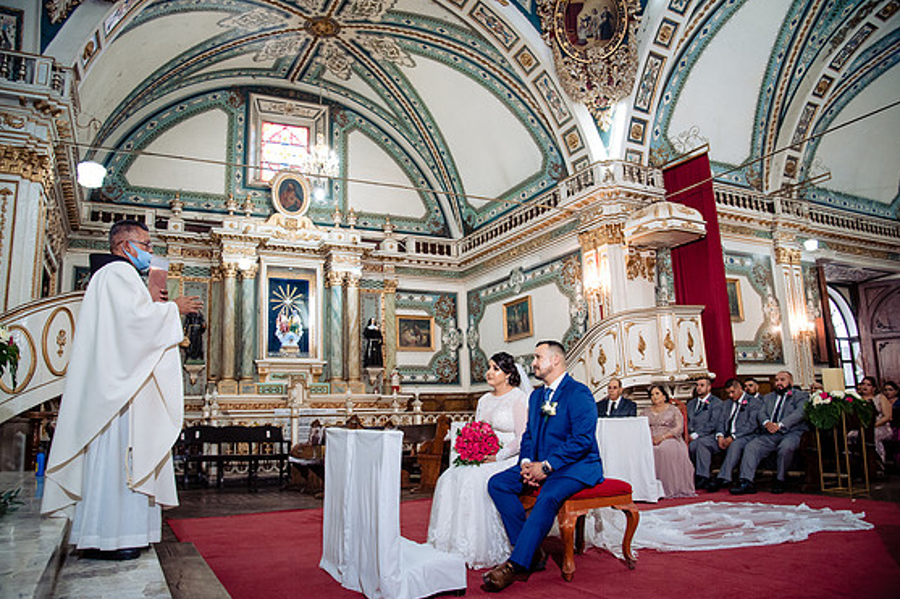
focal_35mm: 25
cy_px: 304
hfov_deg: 71.5
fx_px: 625
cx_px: 448
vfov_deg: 51.3
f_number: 5
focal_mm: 24
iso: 2000
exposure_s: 1/100
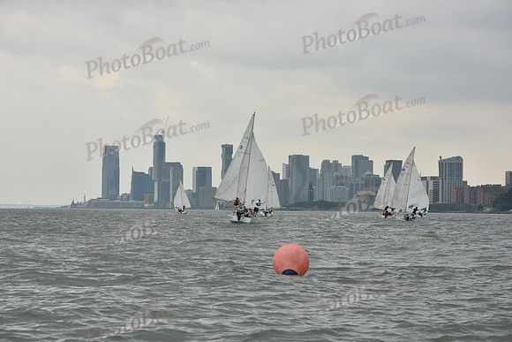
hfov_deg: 20.8
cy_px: 171
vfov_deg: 14.0
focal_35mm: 98
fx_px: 1394
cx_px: 256
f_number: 8
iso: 320
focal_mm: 98
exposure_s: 1/1250
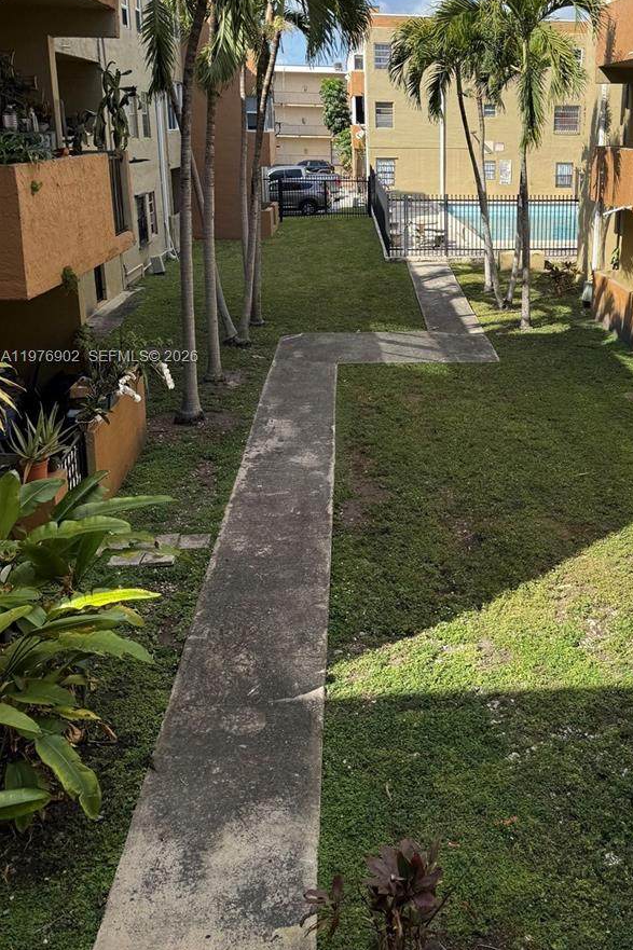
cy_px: 358
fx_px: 897
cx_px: 484
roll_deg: -1.2
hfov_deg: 37.8
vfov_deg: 55.2
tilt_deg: -14.6
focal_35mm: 34
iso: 80
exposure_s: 1/3279
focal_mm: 6.76
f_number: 1.78
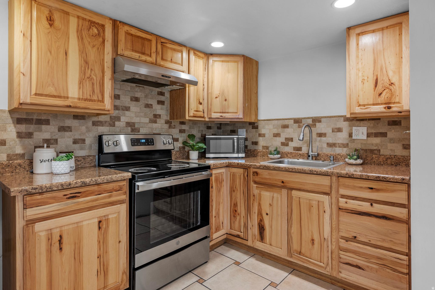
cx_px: 218
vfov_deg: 64.6
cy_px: 145
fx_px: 230
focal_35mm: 19
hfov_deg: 86.9
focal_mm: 19
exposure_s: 2.5
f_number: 8
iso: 500
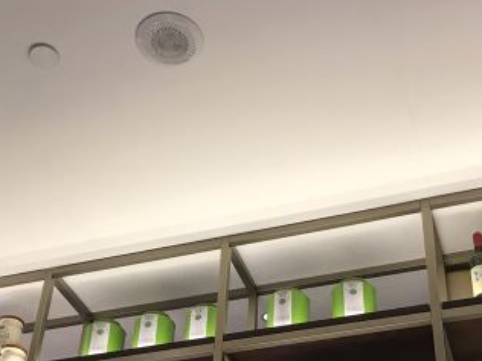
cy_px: 308
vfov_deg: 23.2
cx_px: 232
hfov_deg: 31.2
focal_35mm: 62
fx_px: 863
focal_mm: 3.99
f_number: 1.8
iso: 32
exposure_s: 1/25
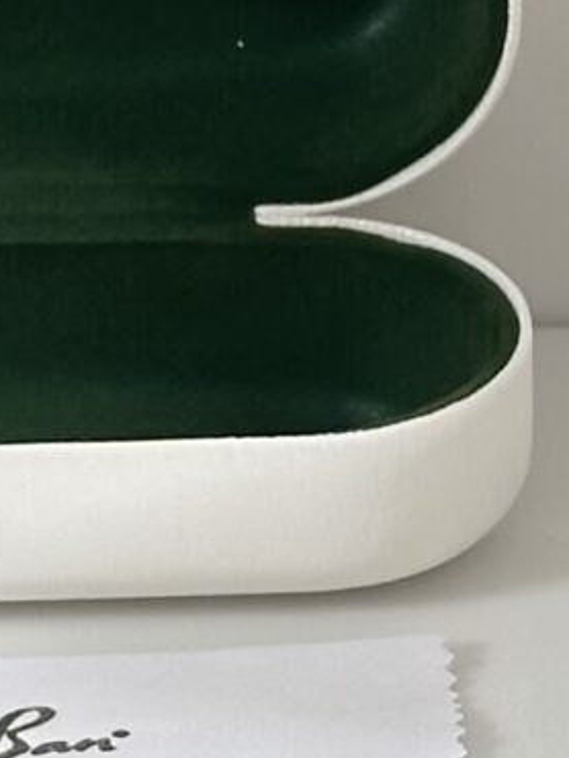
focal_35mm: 332
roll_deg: +1.3
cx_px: 313
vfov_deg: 6.0
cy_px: 705
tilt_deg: -31.3
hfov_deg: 4.5
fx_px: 7268
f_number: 1.78
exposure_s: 1/127
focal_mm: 6.86
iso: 80
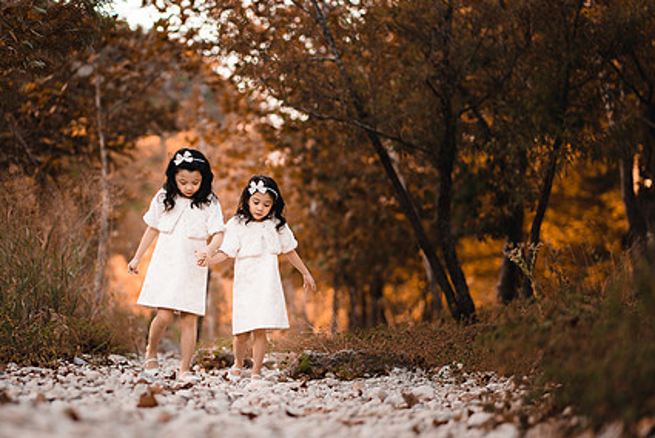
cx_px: 230
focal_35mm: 116
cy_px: 231
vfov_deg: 11.8
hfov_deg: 17.6
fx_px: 2112
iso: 100
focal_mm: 85
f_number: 1.8
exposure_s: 1/320
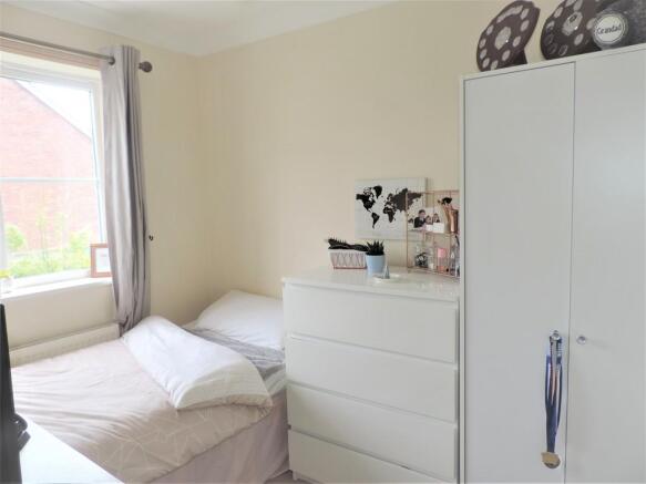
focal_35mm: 24
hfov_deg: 71.6
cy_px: 242
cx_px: 323
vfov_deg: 56.8
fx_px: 448
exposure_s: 1/80
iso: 80
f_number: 3
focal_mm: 4.3
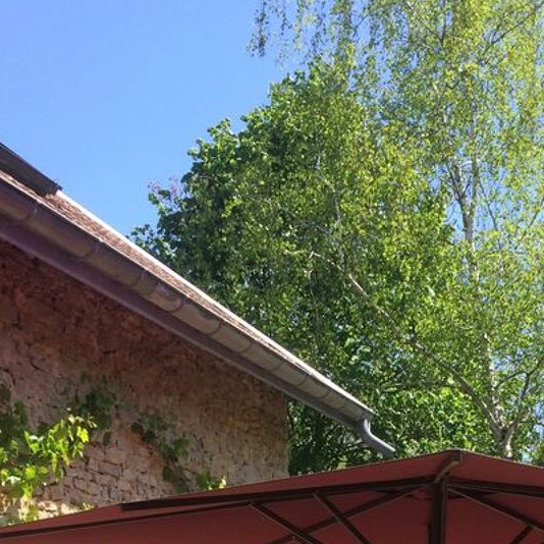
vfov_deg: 24.7
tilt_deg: +2.3
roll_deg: +1.3
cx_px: 365
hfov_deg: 26.7
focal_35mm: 64
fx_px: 1138
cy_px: 628
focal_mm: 4.15
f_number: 2.2
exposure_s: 1/912
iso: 32
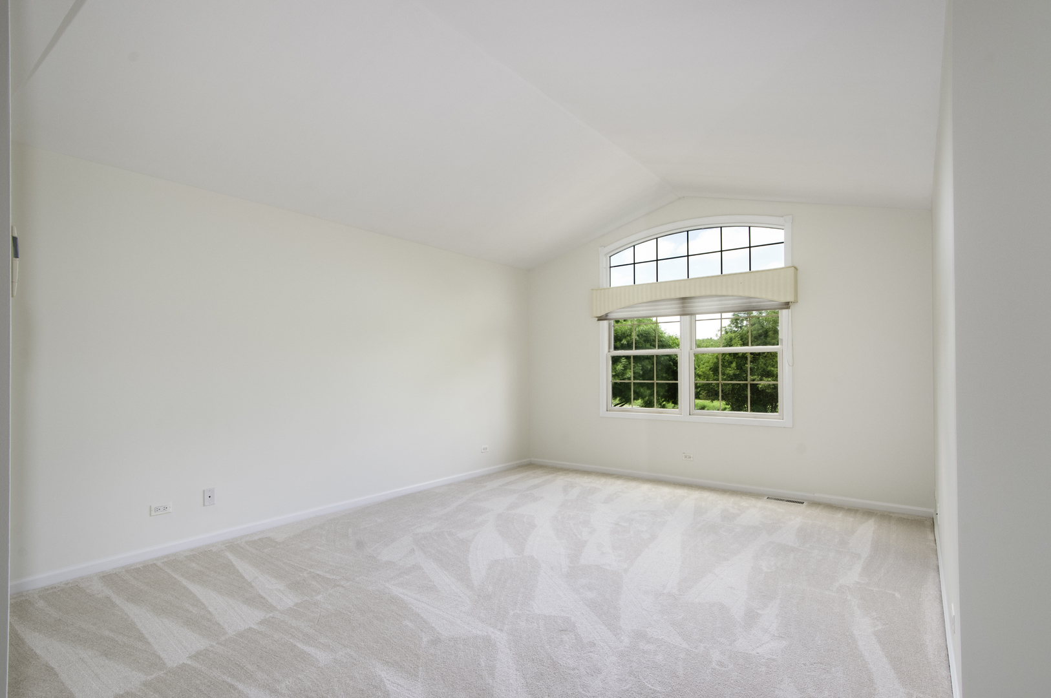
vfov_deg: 71.9
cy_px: 349
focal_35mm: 16
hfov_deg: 95.0
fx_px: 481
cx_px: 526
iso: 640
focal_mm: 11
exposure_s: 1/160
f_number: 9
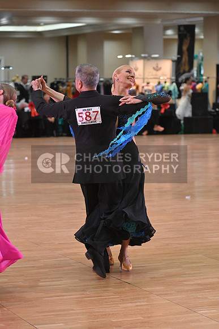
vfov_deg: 16.8
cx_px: 110
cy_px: 164
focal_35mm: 122
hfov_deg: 11.2
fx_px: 1112
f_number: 5
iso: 3200
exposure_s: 1/400
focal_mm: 122
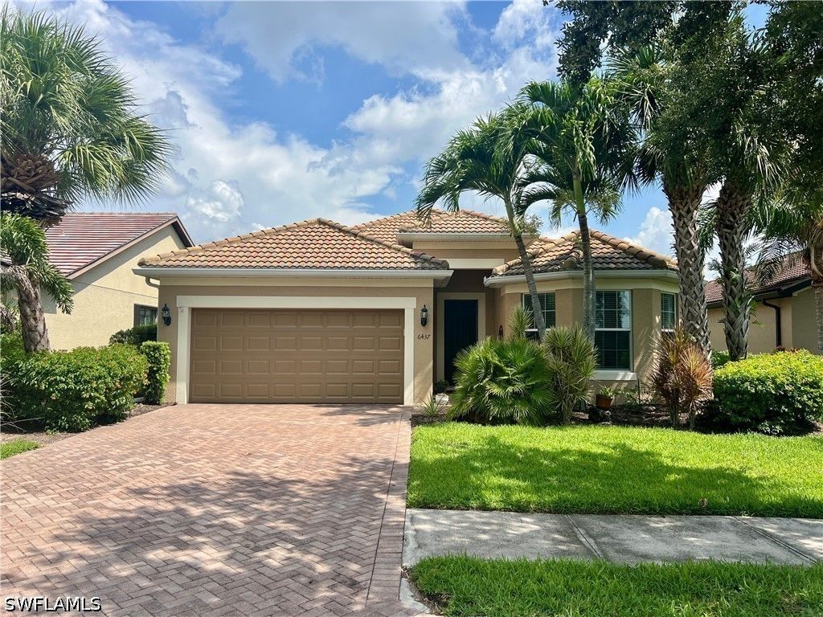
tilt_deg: +2.4
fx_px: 618
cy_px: 308
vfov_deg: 53.1
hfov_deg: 67.3
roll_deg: -0.8
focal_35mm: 26
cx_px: 412
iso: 50
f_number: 1.5
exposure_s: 1/4630
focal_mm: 5.7
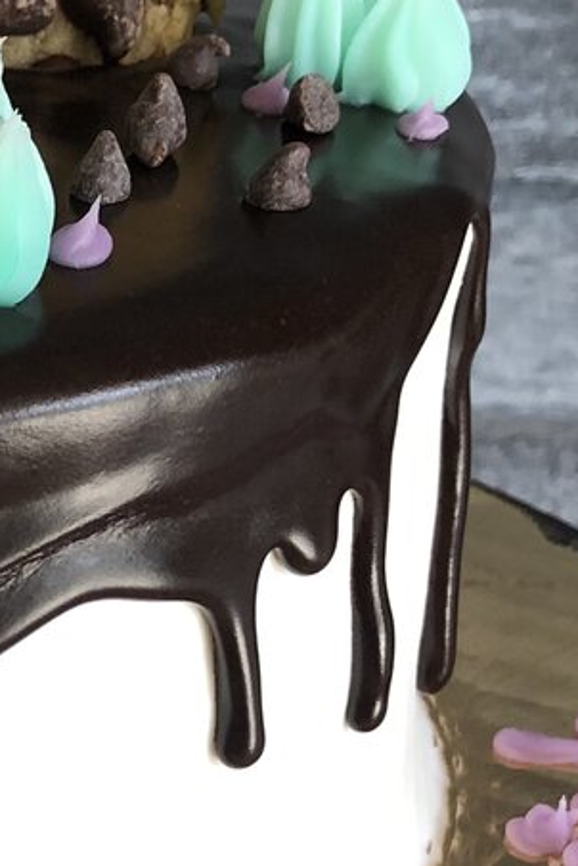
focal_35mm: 103
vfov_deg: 19.7
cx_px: -310
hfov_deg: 12.6
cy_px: 609
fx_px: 2477
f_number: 1.8
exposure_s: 1/30
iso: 32
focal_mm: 4
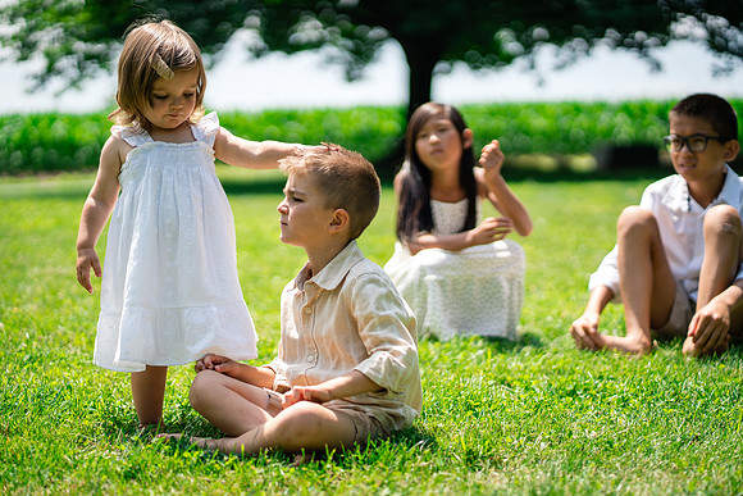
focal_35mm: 85
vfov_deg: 16.1
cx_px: 372
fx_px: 1755
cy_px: 248
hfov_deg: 23.9
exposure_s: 1/6400
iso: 400
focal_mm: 85
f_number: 2
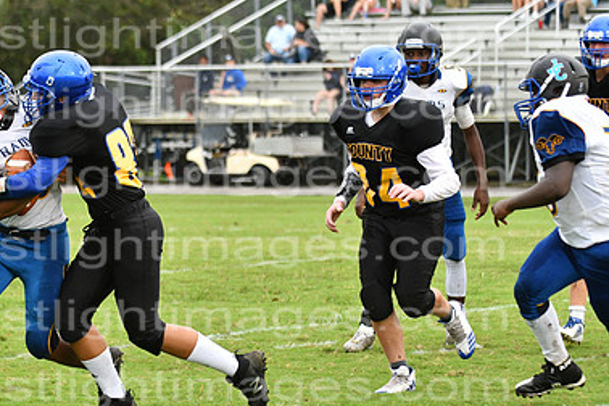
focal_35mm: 322
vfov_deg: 4.3
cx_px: 143
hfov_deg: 6.4
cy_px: 213
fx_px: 5447
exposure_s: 1/1600
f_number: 3.5
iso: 800
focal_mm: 140
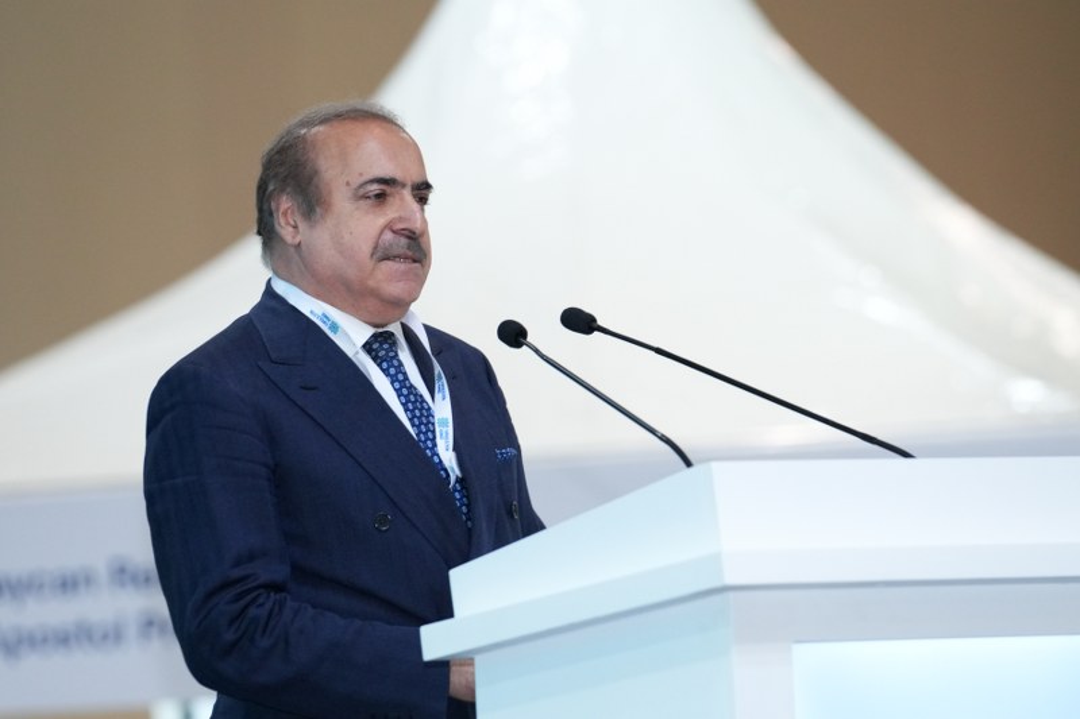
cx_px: 540
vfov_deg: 5.1
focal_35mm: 268
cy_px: 360
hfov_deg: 7.7
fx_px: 8038
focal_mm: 179
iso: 2500
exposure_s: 1/200
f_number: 3.5
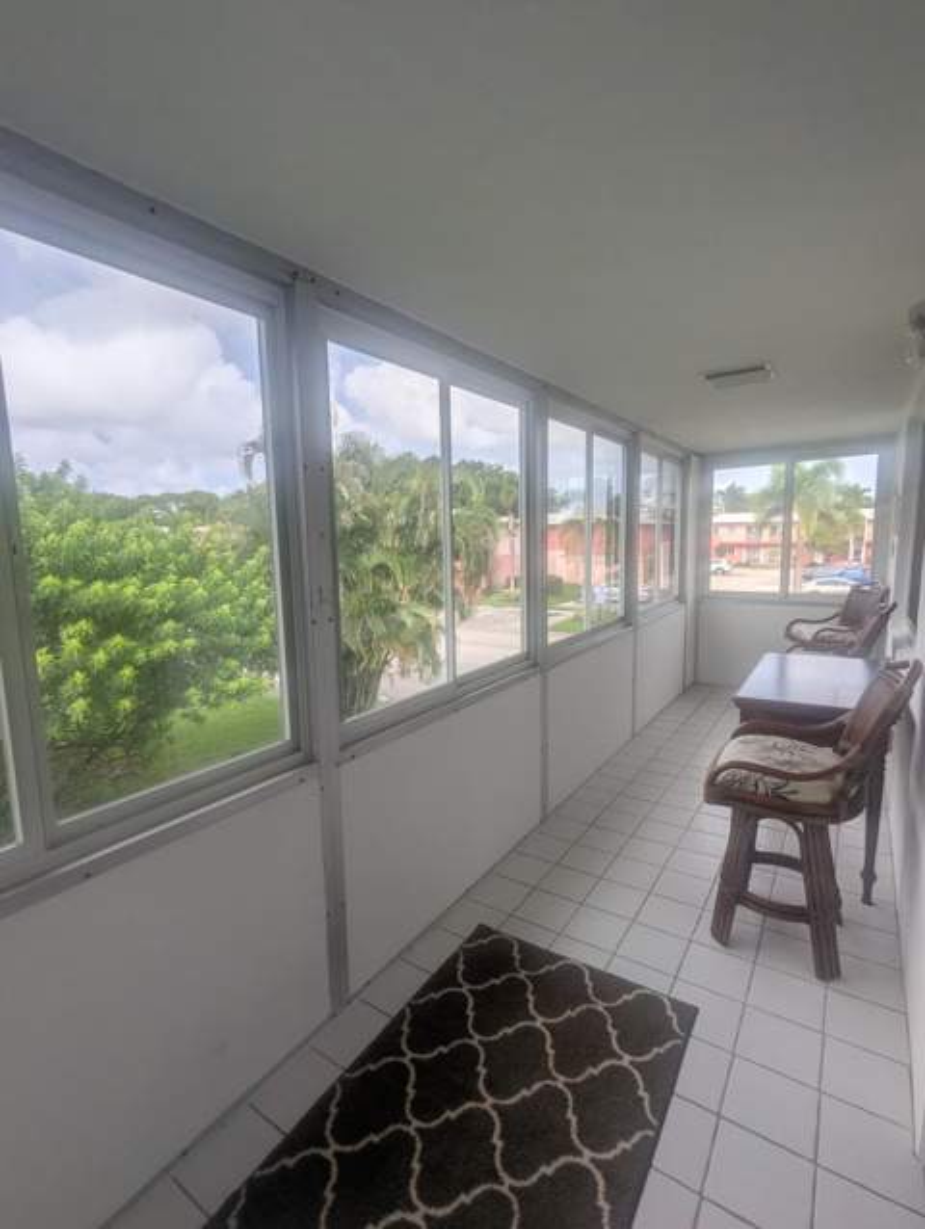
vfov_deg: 94.4
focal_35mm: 16
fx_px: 569
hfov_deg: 78.2
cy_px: 614
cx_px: 462
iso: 49
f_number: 2.2
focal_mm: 2.35
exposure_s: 1/324
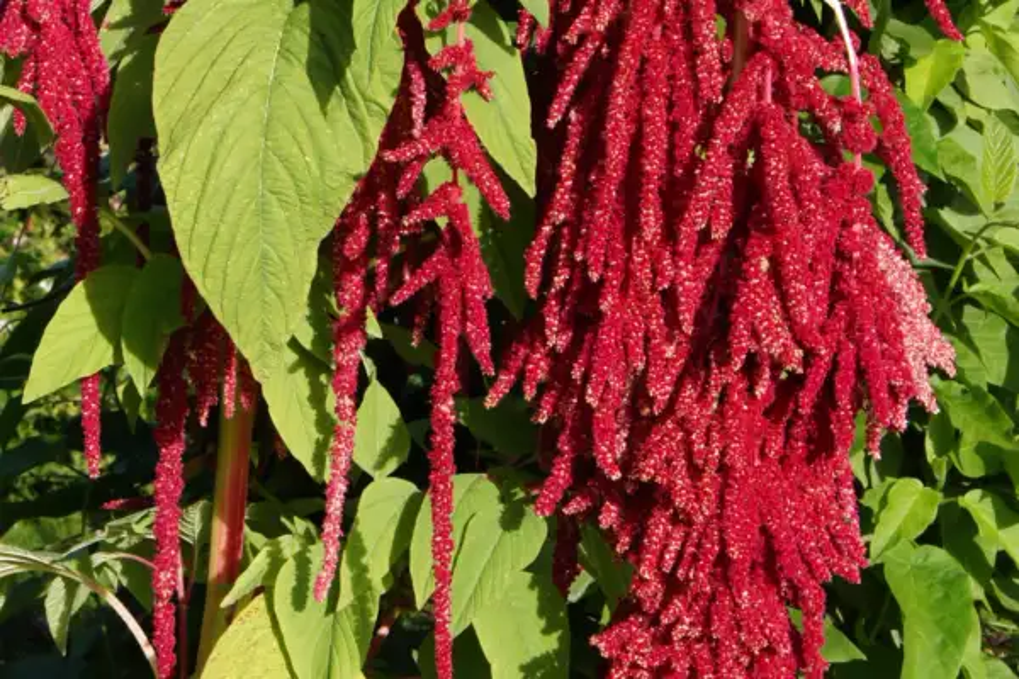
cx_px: 510
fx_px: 1486
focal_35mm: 52
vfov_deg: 25.8
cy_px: 340
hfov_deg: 37.9
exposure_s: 1/250
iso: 200
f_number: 9
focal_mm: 35
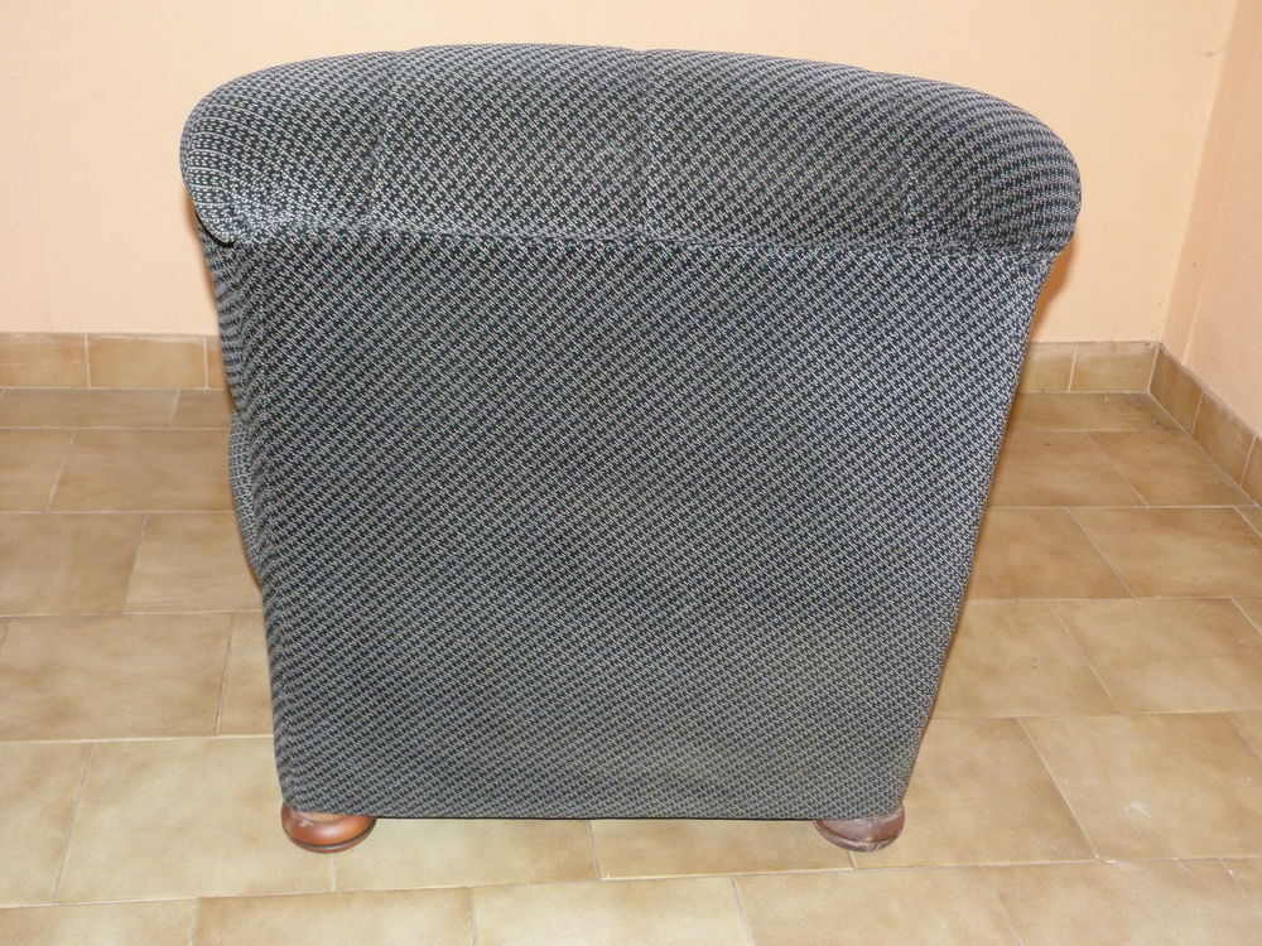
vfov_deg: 31.5
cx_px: 631
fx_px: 1677
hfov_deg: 41.2
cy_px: 473
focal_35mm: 46
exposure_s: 1/40
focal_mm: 8.3
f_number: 3.2
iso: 320
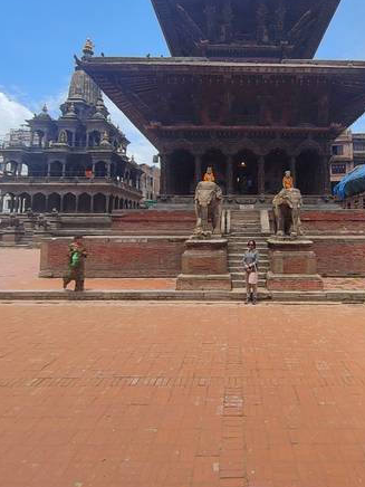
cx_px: 247
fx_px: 309
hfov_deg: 59.5
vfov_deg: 75.7
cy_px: 199
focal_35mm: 22
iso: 50
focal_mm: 1.64
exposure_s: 1/1464
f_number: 2.2
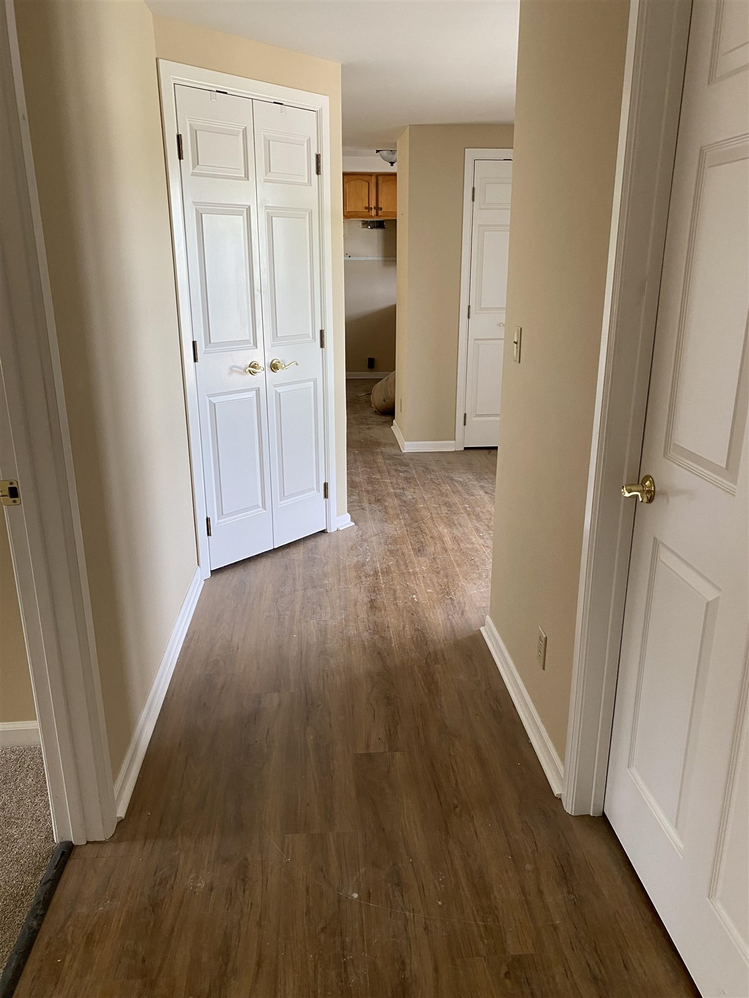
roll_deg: +1.2
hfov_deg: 53.1
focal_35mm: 26
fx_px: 750
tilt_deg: -17.8
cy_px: 499
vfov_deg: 67.3
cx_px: 374
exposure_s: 1/69
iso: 125
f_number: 1.8
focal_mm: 4.25
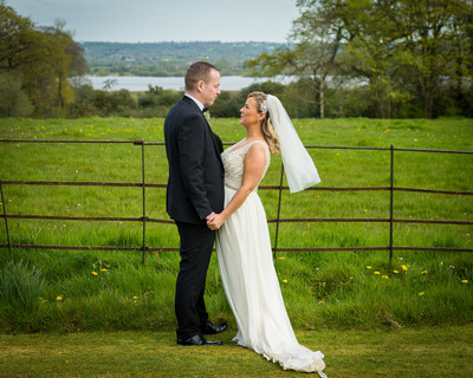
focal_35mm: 83
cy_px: 189
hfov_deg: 23.0
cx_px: 217
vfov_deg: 18.5
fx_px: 1163
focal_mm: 70
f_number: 4
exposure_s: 1/320
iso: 100
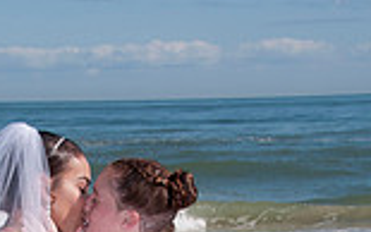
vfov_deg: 8.2
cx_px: 59
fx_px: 1527
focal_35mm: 151
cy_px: 495
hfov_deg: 13.8
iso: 100
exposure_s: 1/250
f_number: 13
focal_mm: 34
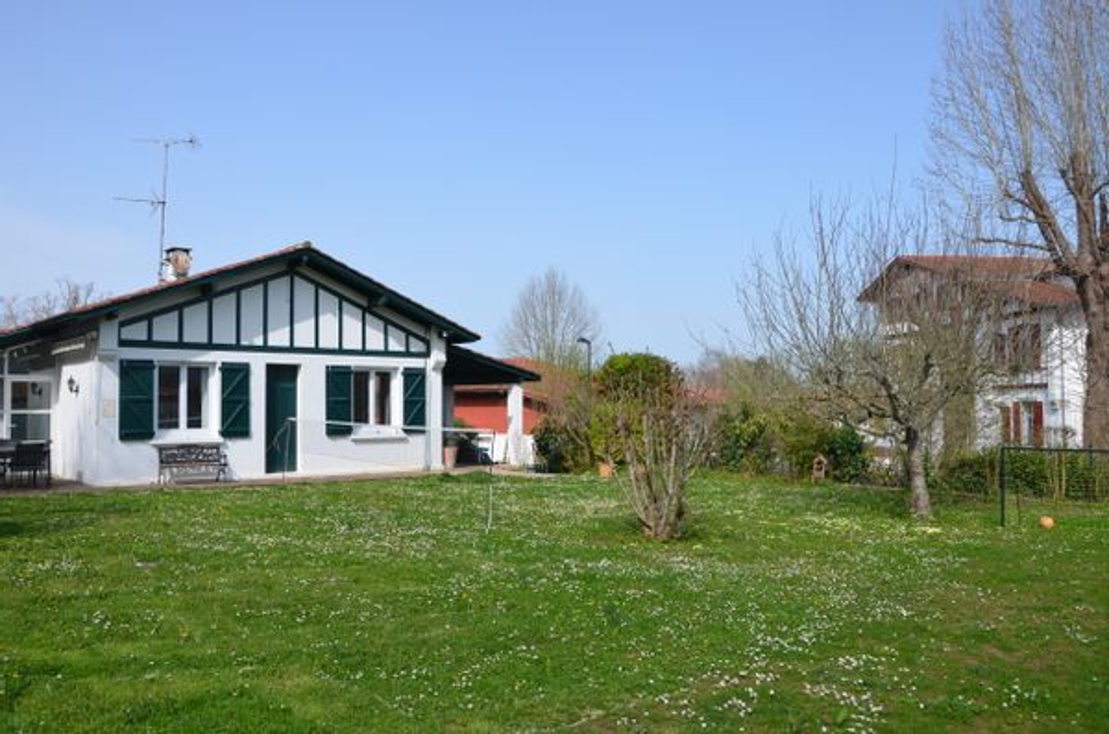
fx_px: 830
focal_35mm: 27
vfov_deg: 47.7
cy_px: 367
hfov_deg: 67.5
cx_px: 554
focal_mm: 18
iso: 100
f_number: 8
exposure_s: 1/250
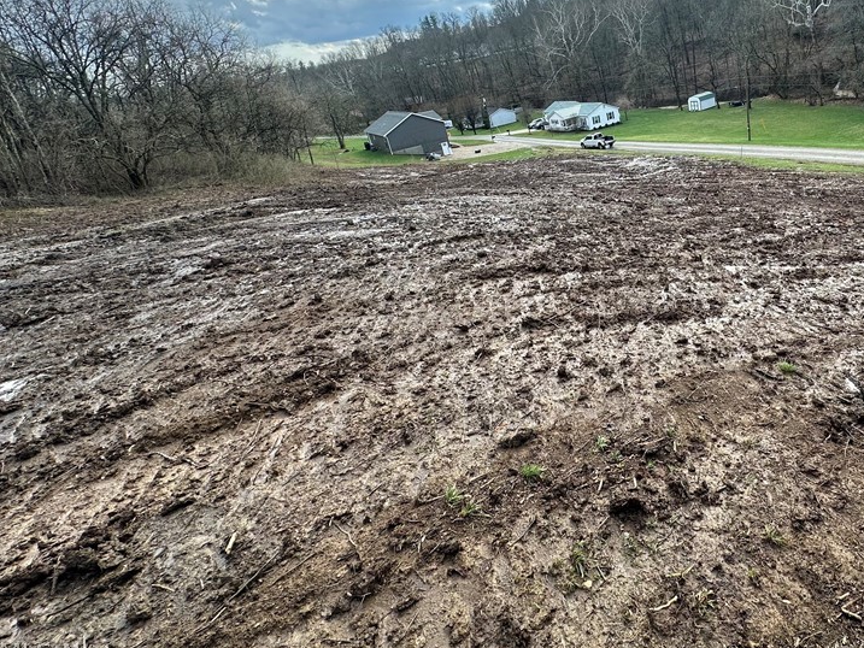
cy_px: 211
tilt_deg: -18.5
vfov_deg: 64.1
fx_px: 499
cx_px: 610
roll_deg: +9.5
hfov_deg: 77.7
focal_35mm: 20
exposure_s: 1/392
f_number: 2.2
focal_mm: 2.22
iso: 40
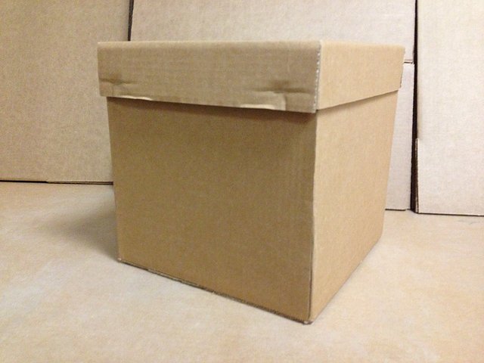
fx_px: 461
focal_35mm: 33
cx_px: 242
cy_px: 182
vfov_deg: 42.9
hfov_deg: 55.4
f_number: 2.4
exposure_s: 1/20
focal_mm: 4.13
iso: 320
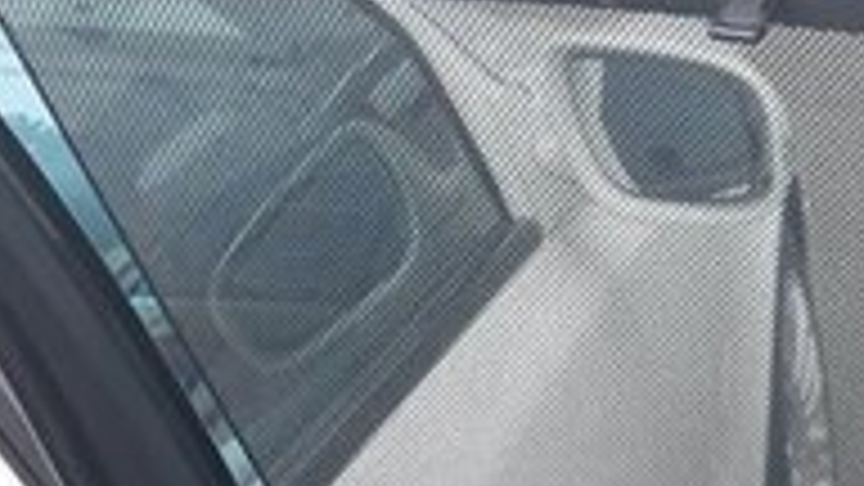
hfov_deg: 19.0
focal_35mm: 101
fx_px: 2314
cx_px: 1224
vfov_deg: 11.5
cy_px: 704
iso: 50
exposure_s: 1/50
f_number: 1.9
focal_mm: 3.6
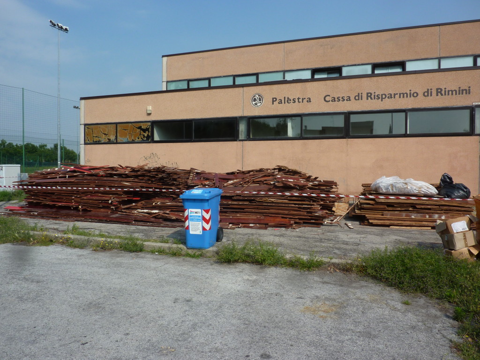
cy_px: 180
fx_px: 347
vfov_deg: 54.9
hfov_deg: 69.4
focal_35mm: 25
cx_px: 240
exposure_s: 1/500
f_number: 5.6
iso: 80
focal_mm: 4.1
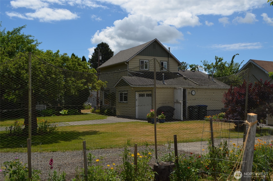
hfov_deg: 49.6
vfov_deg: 34.1
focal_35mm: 39
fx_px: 295
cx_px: 136
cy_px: 90
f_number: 11
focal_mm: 26
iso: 100
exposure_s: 1/200
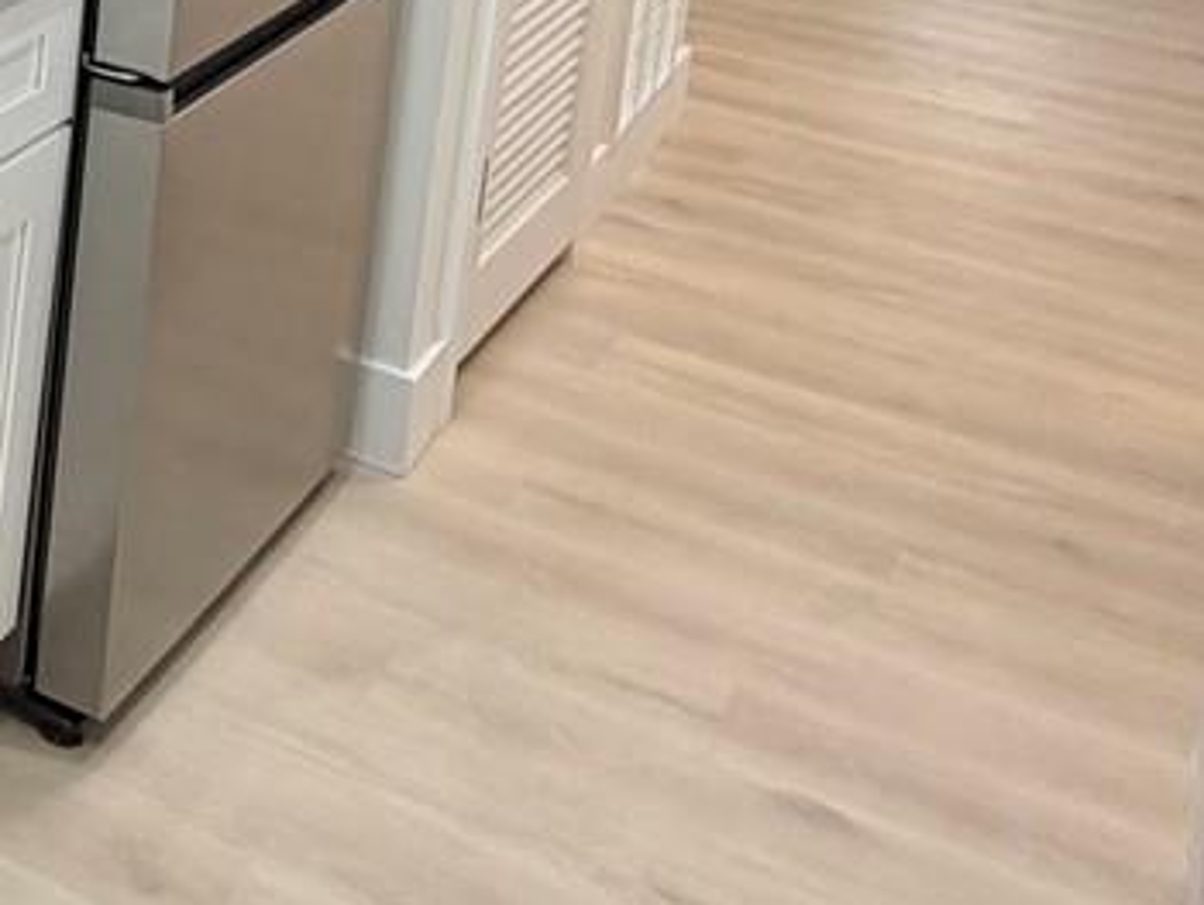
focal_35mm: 64
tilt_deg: -7.1
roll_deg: -1.8
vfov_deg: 20.6
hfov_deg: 23.4
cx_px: -660
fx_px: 2228
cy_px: -323
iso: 100
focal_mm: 2.22
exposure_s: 1/120
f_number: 2.2
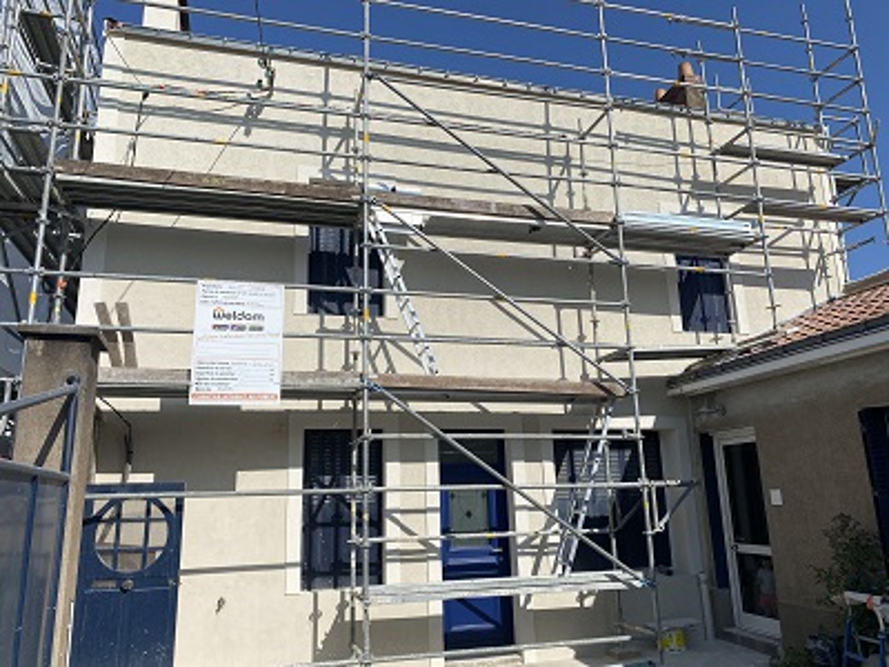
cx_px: 444
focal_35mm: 26
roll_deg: +1.6
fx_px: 668
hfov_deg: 67.3
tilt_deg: +14.0
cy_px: 334
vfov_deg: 53.1
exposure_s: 1/5495
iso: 32
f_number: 1.8
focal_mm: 4.25
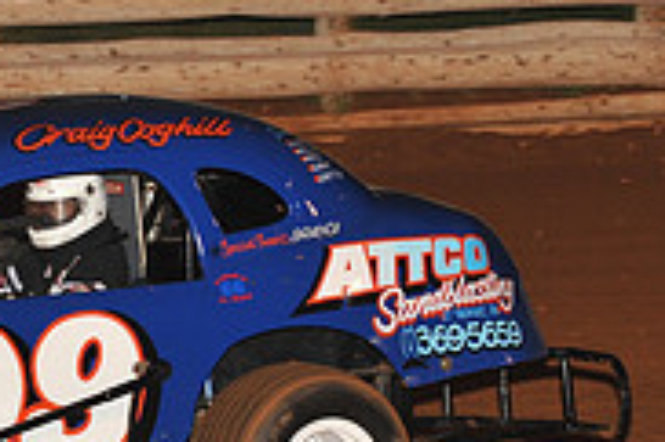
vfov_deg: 3.8
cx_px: -73
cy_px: 263
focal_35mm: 357
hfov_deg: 5.8
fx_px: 6588
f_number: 6.3
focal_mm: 112
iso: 800
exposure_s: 1/250
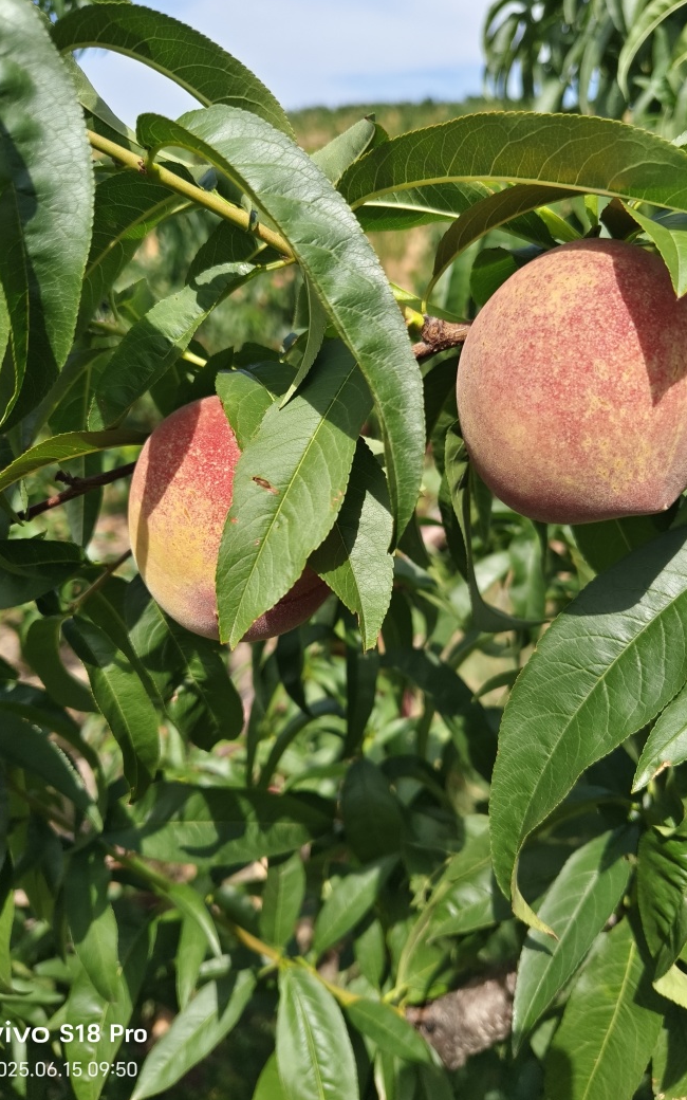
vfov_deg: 72.5
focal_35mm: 25
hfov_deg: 49.2
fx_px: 749
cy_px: 542
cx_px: 385
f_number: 1.88
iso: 72
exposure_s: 1/1901
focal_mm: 5.6
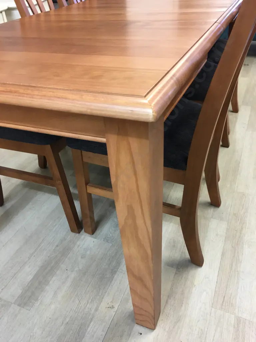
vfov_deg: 61.7
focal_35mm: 29
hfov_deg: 48.2
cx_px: 128
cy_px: 171
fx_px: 286
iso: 50
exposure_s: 1/17
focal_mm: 4.15
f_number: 2.2
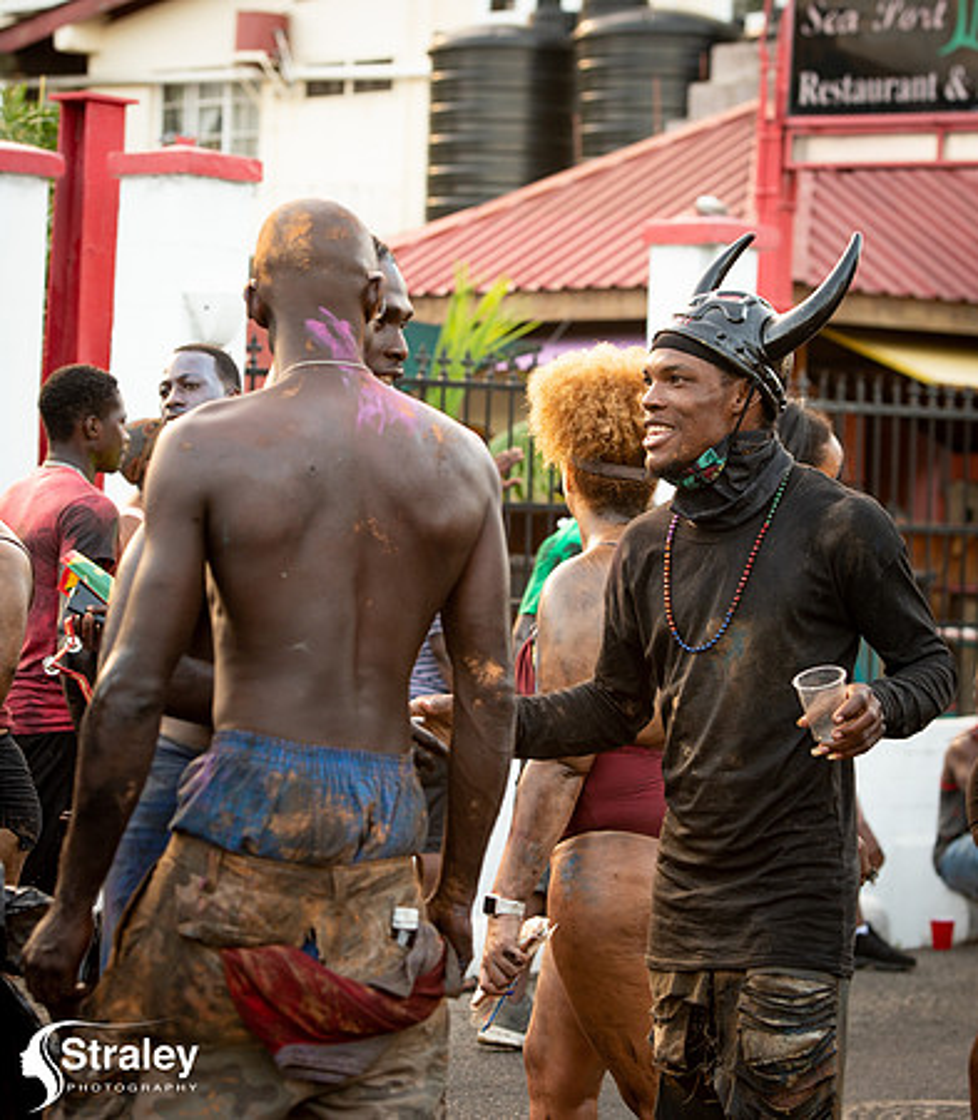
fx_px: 4203
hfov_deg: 13.3
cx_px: 499
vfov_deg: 15.2
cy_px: 560
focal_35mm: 122
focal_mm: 90
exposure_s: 1/200
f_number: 5
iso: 900
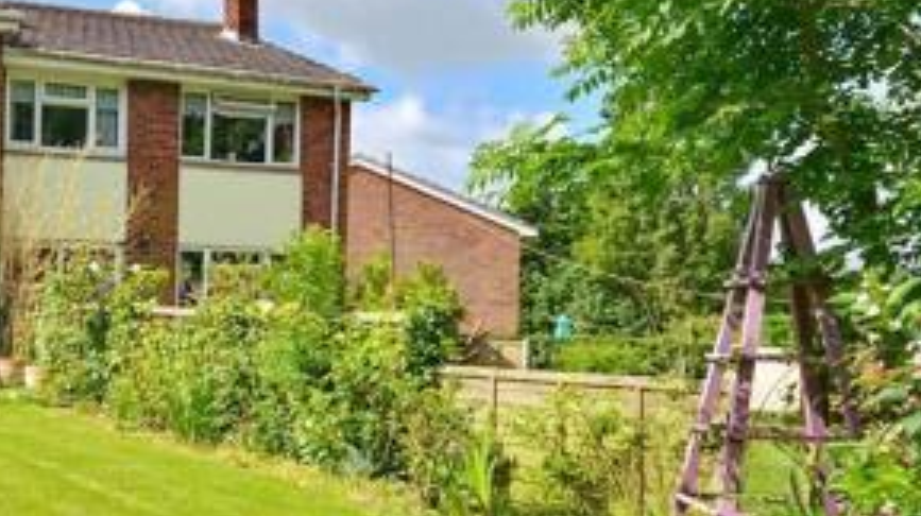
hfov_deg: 41.1
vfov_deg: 30.2
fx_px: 956
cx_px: -92
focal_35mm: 39
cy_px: 293
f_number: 8
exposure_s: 1/1250
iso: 500
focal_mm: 11
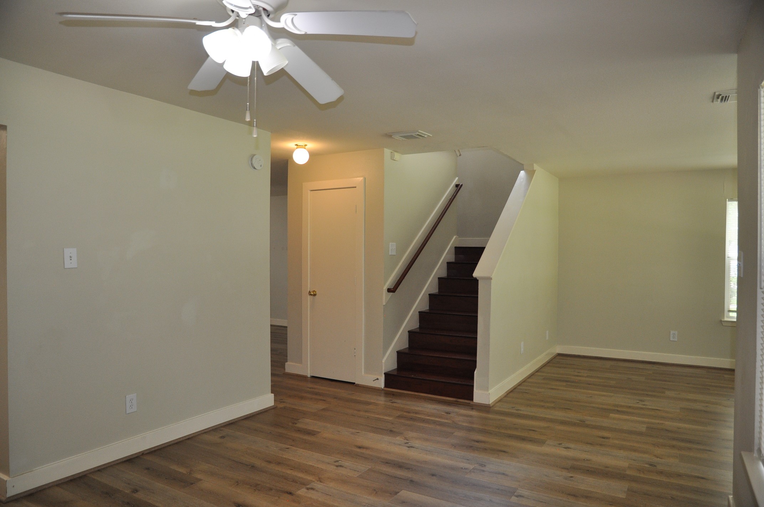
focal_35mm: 24
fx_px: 509
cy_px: 254
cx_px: 382
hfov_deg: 73.8
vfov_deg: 53.0
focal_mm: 16
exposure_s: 1/125
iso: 500
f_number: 3.5
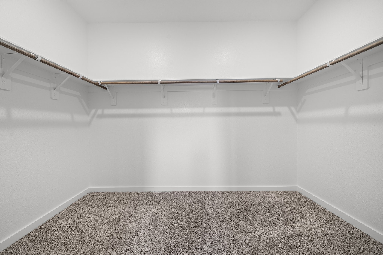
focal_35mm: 12
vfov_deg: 90.0
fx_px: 128
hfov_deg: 112.6
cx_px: 192
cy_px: 128
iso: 640
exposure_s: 1/20
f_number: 8
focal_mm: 12
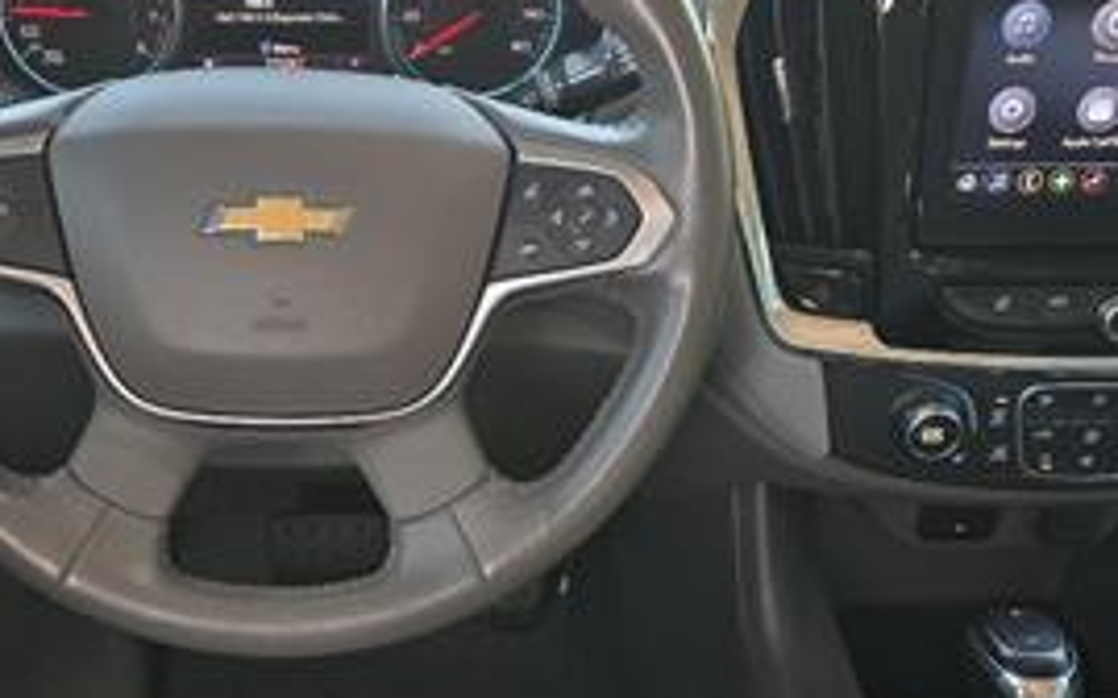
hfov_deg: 34.6
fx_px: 1767
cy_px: 415
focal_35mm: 58
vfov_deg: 22.3
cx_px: 324
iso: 125
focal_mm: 6.3
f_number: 1.7
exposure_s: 1/182
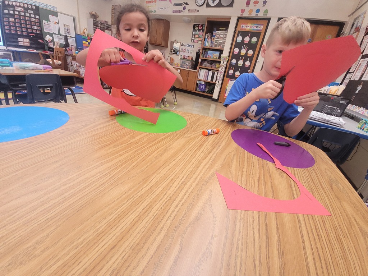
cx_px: 184
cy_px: 138
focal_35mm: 13
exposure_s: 1/60
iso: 320
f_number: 2.2
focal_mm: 1.74
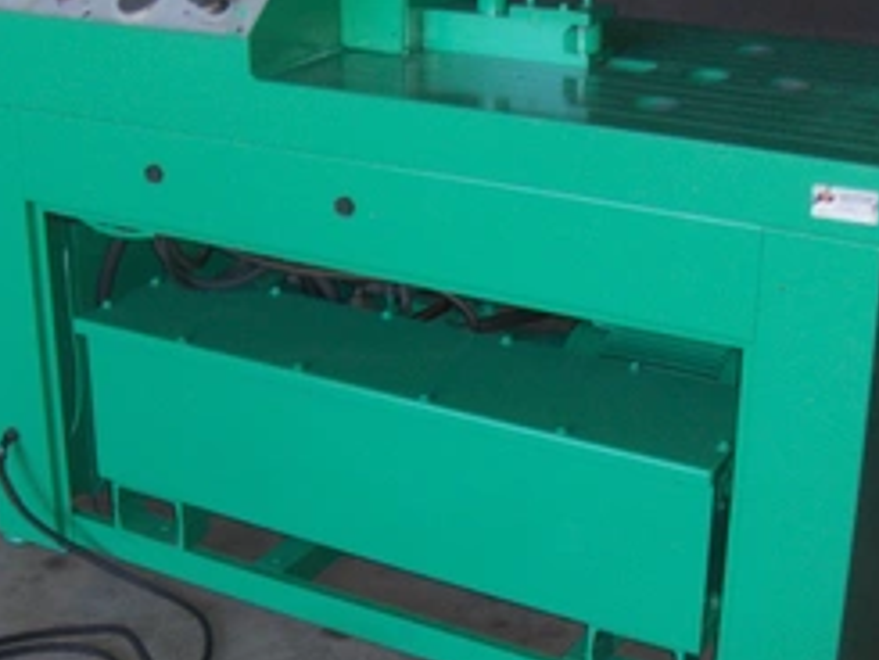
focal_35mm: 67
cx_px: 341
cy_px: 350
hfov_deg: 28.9
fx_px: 1702
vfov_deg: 21.9
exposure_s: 1/60
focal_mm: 6.5
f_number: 3.5
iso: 100
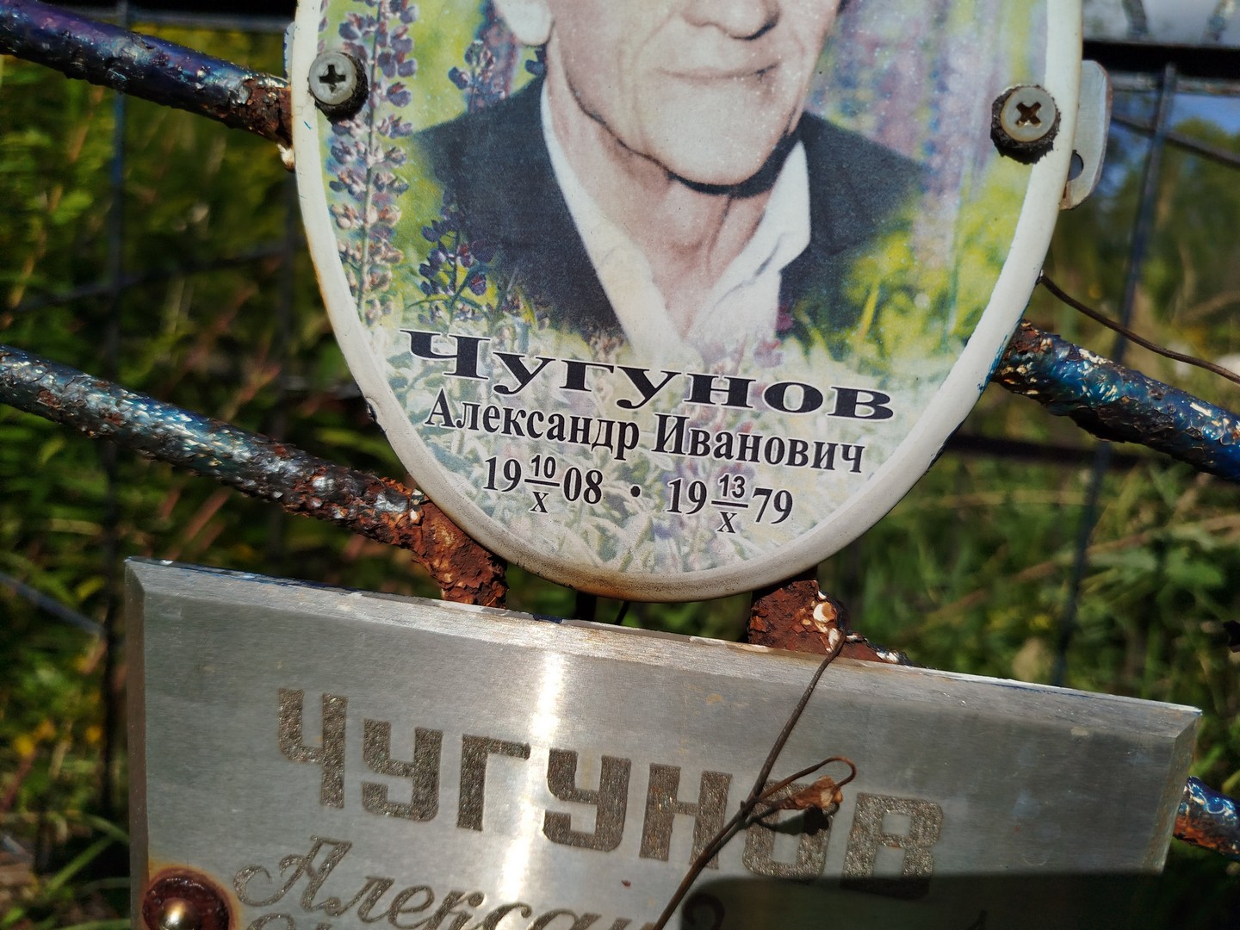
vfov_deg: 56.8
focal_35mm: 24
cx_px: 620
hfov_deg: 71.6
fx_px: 860
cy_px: 465
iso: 50
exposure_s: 1/2992
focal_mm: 5.31
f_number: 1.7
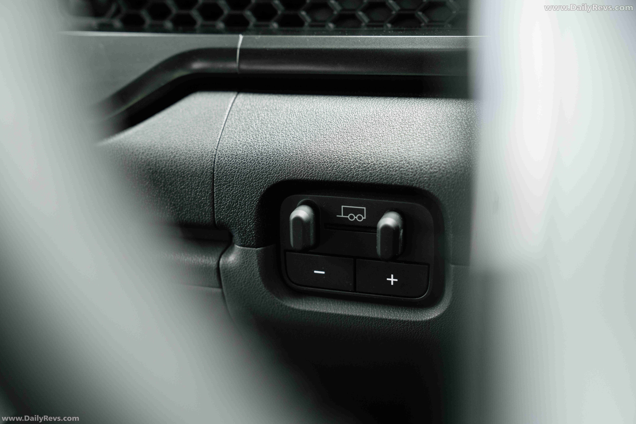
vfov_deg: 26.0
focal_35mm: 52
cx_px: 318
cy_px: 212
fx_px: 919
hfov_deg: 38.2
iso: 800
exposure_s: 1/80
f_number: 4
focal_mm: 52
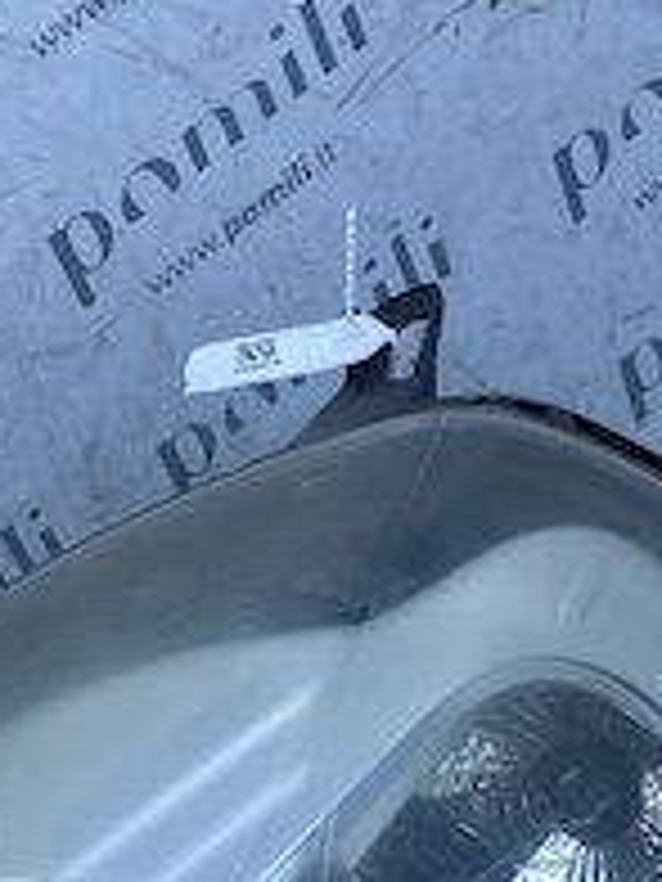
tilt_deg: -48.1
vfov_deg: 19.5
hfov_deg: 17.1
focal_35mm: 85
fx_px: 2167
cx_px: 50
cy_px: 1390
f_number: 1.8
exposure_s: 1/965
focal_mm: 4.25
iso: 32
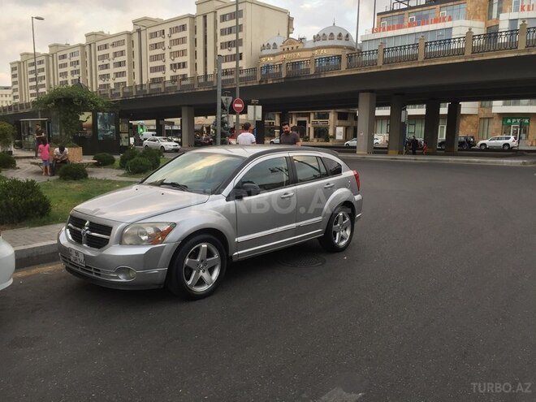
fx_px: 449
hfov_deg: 61.7
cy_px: 201
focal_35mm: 29
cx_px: 268
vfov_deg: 48.2
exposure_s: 1/100
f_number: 2.2
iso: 50
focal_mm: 4.15
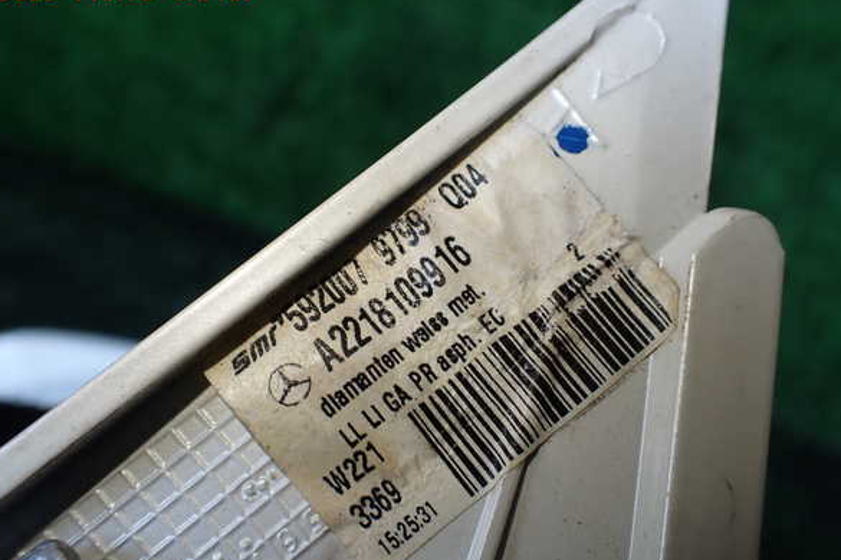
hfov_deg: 58.7
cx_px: 420
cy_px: 296
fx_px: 747
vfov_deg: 41.1
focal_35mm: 32
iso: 100
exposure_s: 1/160
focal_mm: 5.4
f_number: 3.2
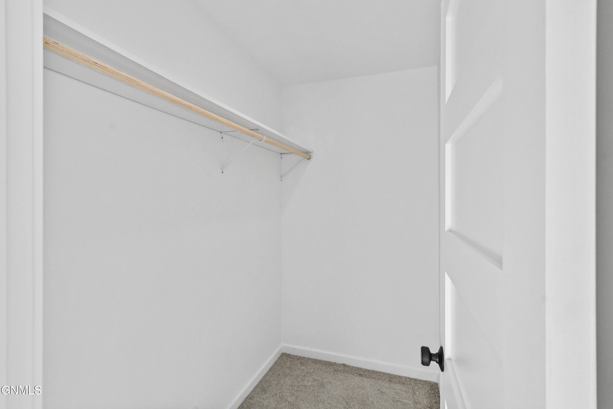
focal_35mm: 15
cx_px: 306
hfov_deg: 100.4
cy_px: 204
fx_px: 255
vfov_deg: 77.3
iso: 3200
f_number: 10
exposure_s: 1/250
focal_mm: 10
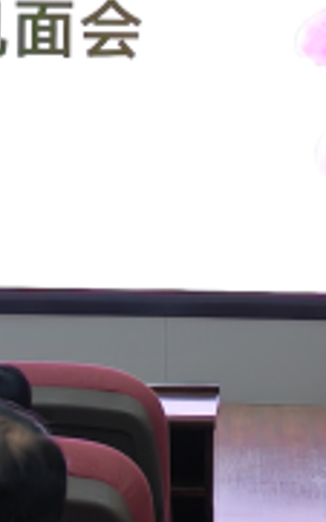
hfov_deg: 8.0
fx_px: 2333
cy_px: -13
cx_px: 118
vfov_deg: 12.6
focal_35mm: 164
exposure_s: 1/60
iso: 250
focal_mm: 6.12
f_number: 1.9
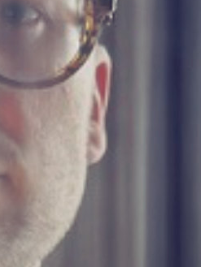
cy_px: 100
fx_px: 1215
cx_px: -66
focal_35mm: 157
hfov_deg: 9.3
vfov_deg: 12.6
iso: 640
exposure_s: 1/40
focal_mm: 6.8
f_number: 1.8
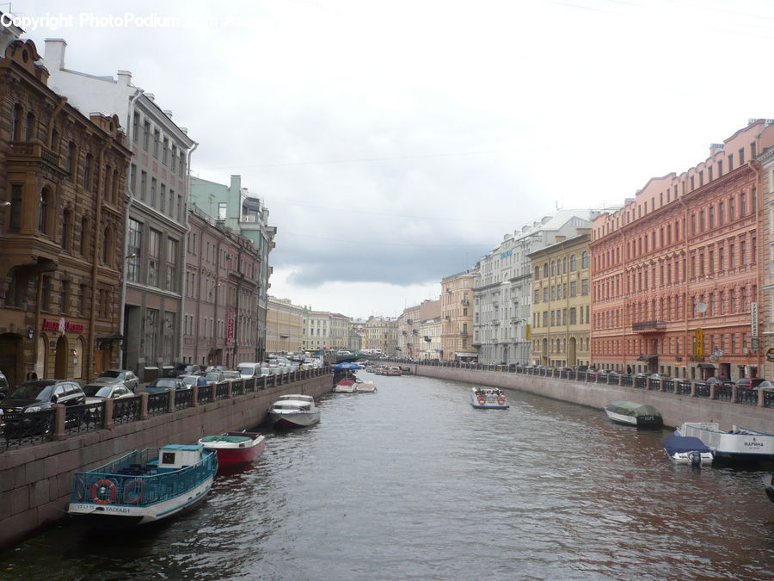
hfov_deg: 52.6
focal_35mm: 35
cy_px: 290
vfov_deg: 40.7
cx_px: 387
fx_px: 783
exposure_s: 1/400
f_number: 2.8
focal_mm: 5.8
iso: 100
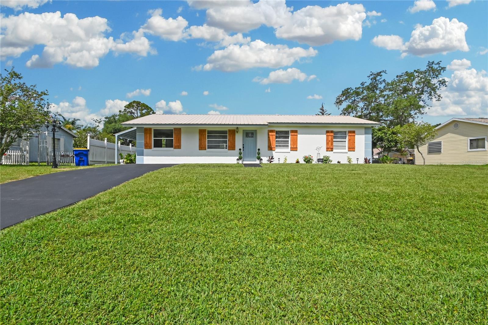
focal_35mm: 15
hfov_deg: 100.4
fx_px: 203
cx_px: 244
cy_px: 162
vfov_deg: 77.3
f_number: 18
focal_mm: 10
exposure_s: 1/1000
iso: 1000
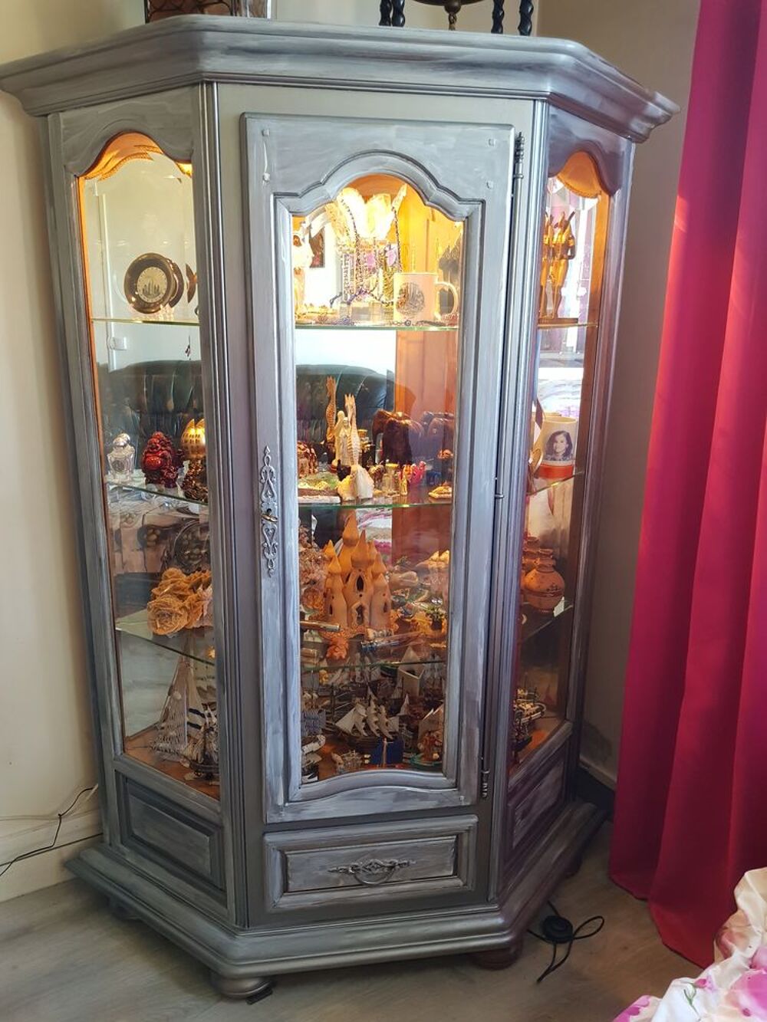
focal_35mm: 26
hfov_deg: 53.1
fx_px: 768
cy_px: 511
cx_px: 384
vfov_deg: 67.3
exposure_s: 1/25
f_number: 1.7
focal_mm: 4.2
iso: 250
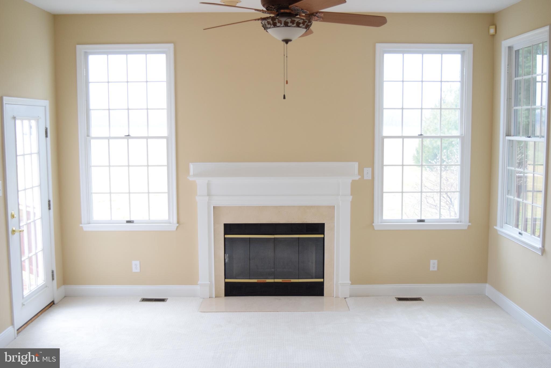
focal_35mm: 38
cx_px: 276
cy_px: 184
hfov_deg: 51.3
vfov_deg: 35.5
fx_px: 574
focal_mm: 25
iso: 640
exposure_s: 1/60
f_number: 4
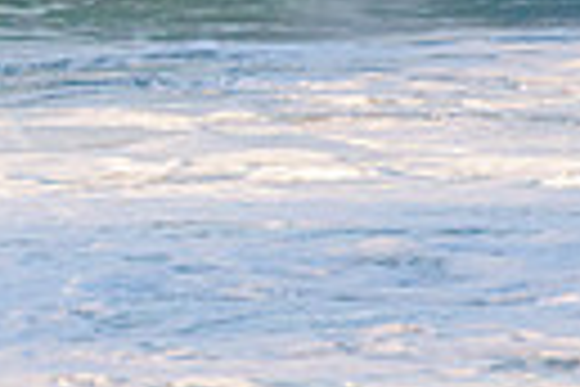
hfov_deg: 0.9
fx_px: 36295
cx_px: -652
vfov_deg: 0.6
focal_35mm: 2253
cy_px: -326
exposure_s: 1/1600
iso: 360
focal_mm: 500
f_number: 5.6
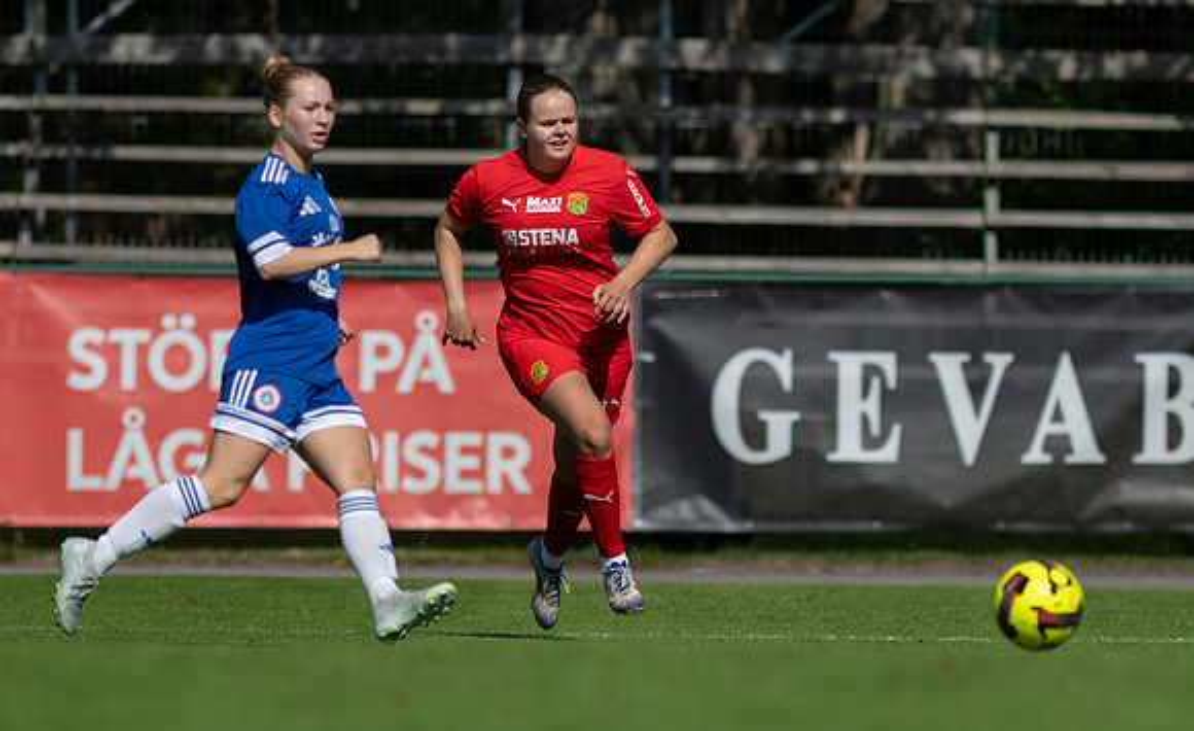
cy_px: 421
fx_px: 18753
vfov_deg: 2.2
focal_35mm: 580
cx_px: 592
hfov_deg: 3.6
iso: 100
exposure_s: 1/3200
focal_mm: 300
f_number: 3.2
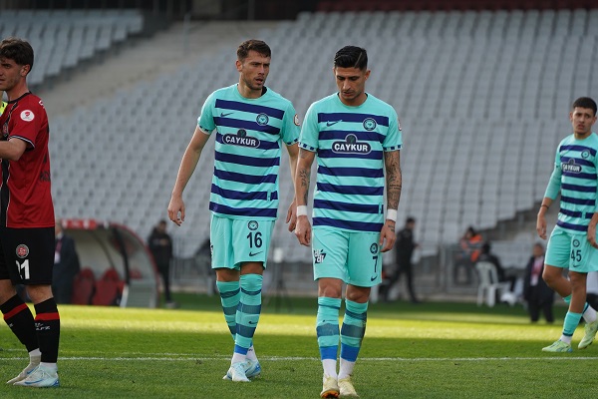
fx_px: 5033
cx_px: 299
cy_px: 200
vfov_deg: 4.5
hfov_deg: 6.8
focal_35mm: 303
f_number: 5.6
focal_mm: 303
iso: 1250
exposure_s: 1/2000
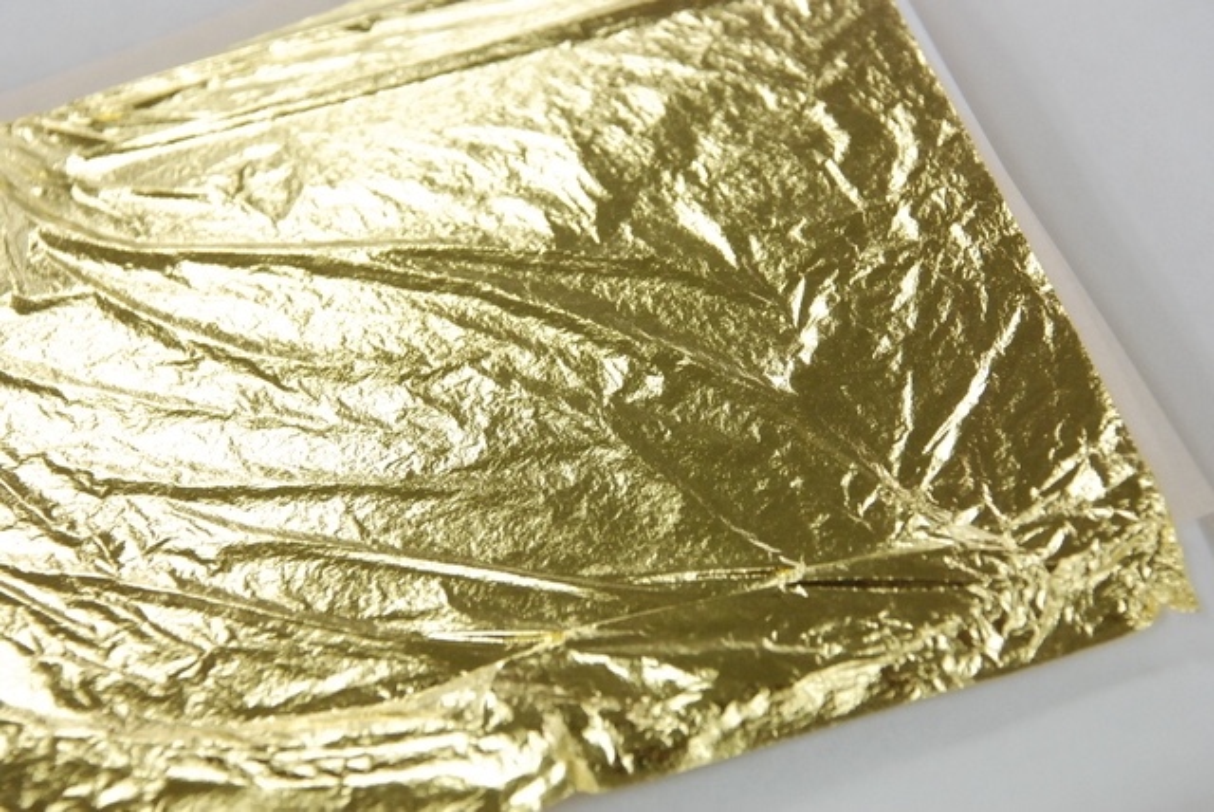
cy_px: 406
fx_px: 4557
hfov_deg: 15.2
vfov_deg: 10.2
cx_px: 607
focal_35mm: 135
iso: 1600
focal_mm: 90
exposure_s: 1/60
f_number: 10
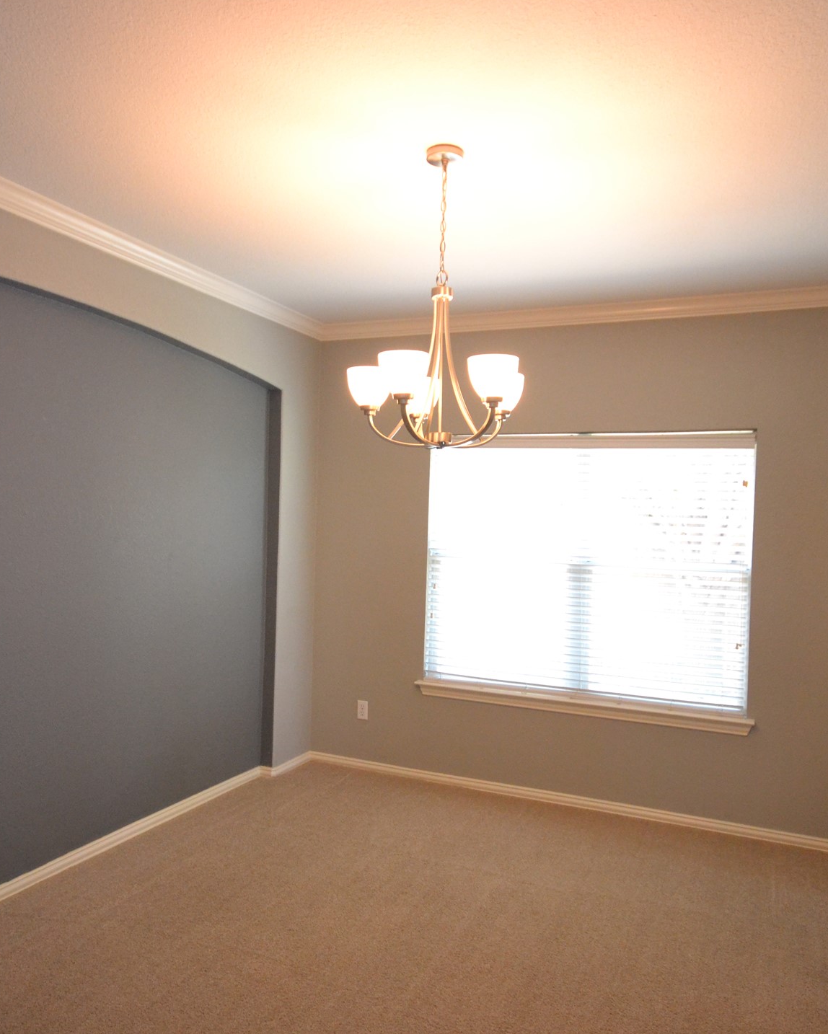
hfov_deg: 52.0
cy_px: 515
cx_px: 403
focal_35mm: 28
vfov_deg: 62.7
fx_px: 848
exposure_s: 1/60
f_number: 4.5
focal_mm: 13
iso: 2000
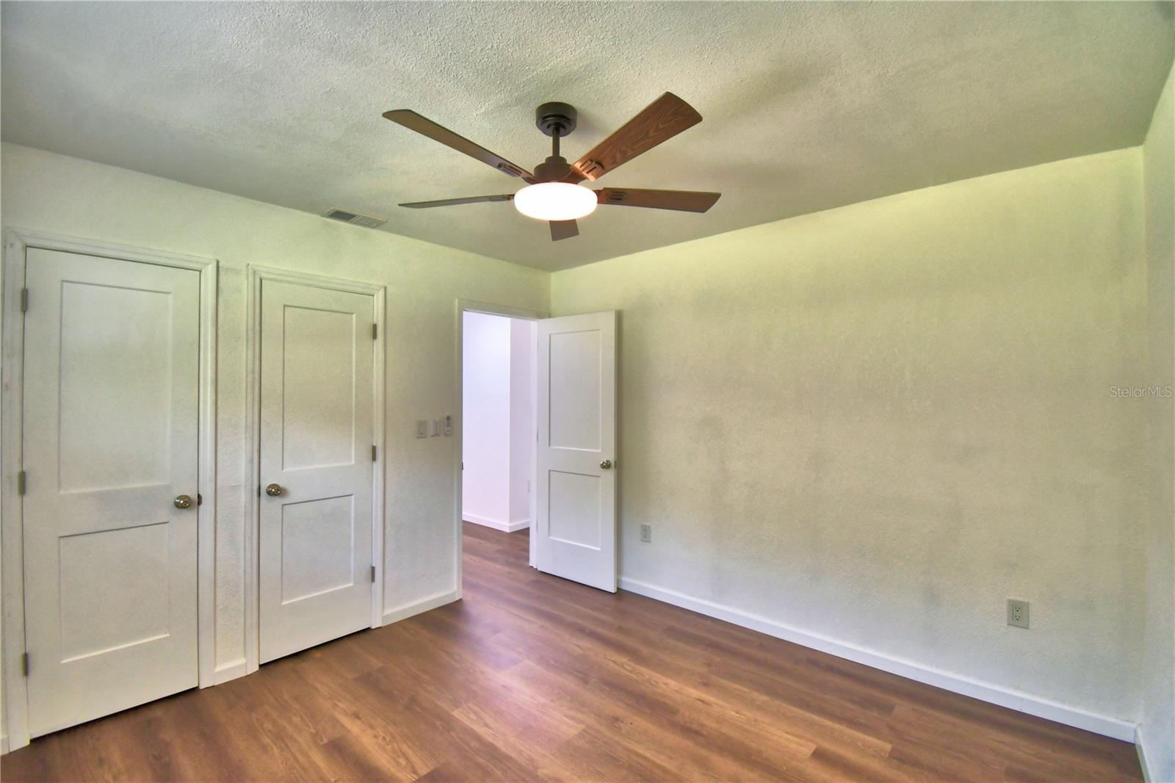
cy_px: 392
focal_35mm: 15
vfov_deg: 77.3
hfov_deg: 100.4
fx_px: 489
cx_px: 588
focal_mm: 10
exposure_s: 1/60
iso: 400
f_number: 4.5
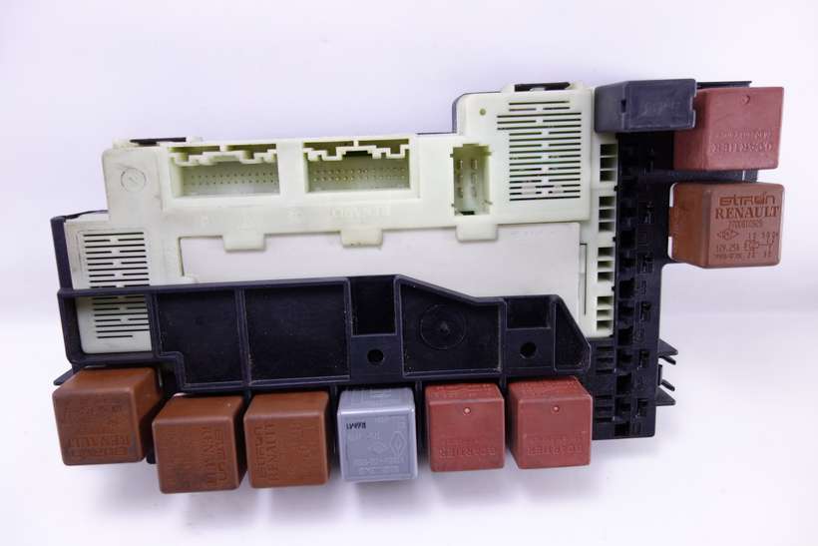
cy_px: 273
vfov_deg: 46.4
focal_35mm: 28
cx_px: 409
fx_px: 636
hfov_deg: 65.5
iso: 125
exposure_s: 1/100
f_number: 1.8
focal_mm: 10.4
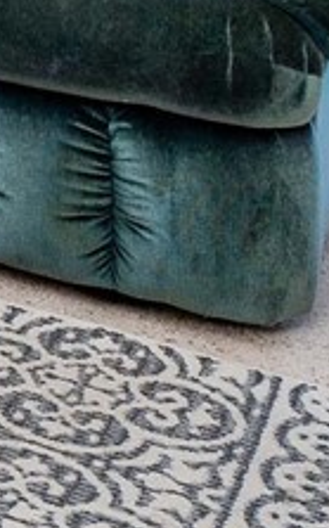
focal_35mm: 124
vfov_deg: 13.9
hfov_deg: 7.3
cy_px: -561
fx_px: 1782
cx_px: -1019
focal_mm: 16
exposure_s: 1/30
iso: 250
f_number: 7.1
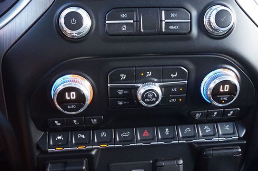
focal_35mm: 39
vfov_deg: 34.1
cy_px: 81
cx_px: 136
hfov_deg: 49.6
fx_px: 279
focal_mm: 22
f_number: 4
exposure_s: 1/60
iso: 1600
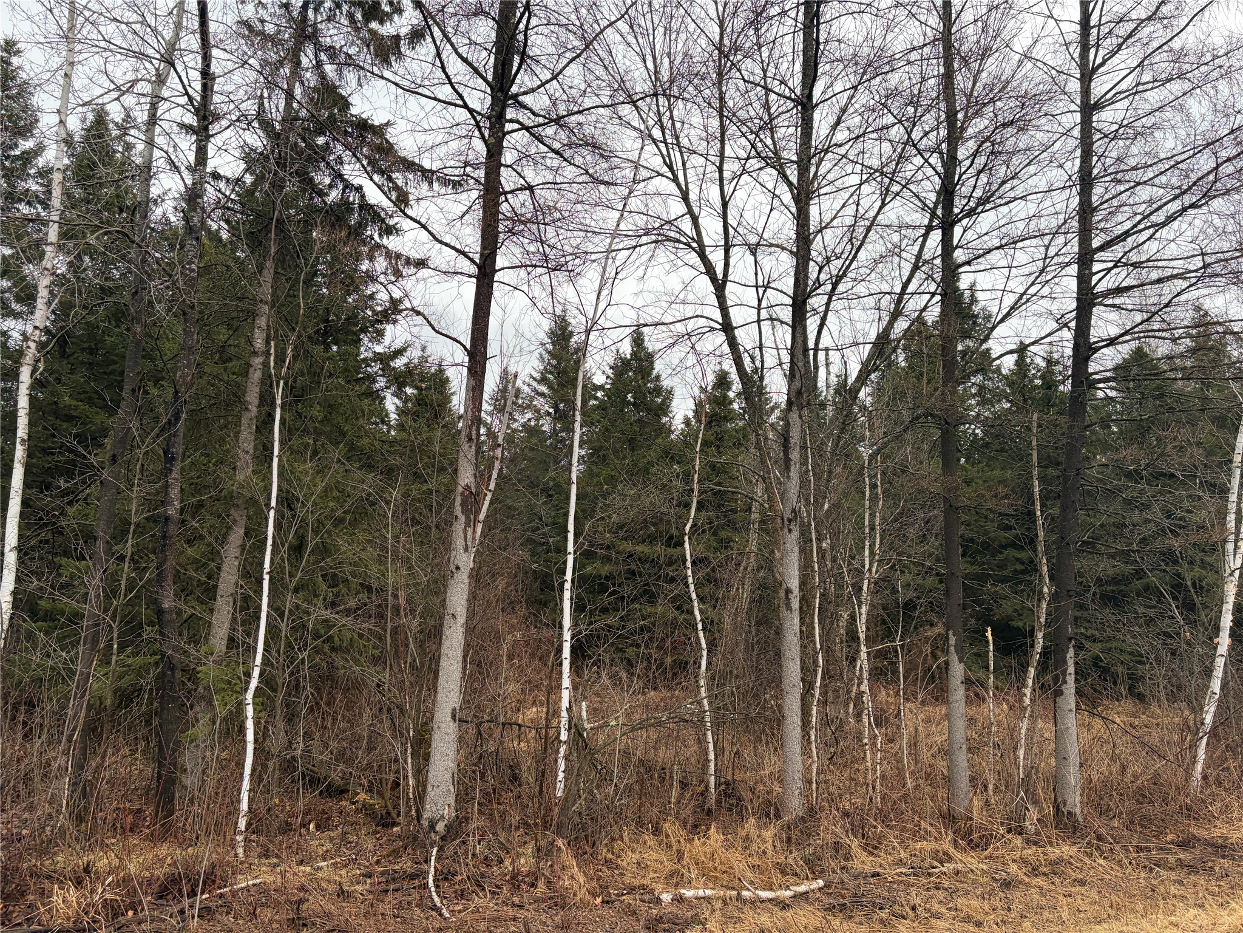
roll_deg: -1.8
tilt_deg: +10.2
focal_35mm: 26
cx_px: 622
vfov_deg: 53.1
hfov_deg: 67.3
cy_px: 466
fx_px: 934
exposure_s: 1/647
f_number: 1.6
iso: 50
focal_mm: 5.96
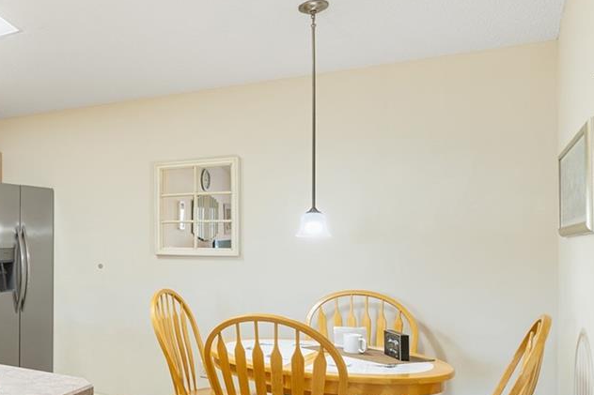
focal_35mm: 38
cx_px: -56
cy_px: 234
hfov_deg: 40.9
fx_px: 627
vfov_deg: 34.9
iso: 400
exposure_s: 1/1.67
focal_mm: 15
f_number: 8
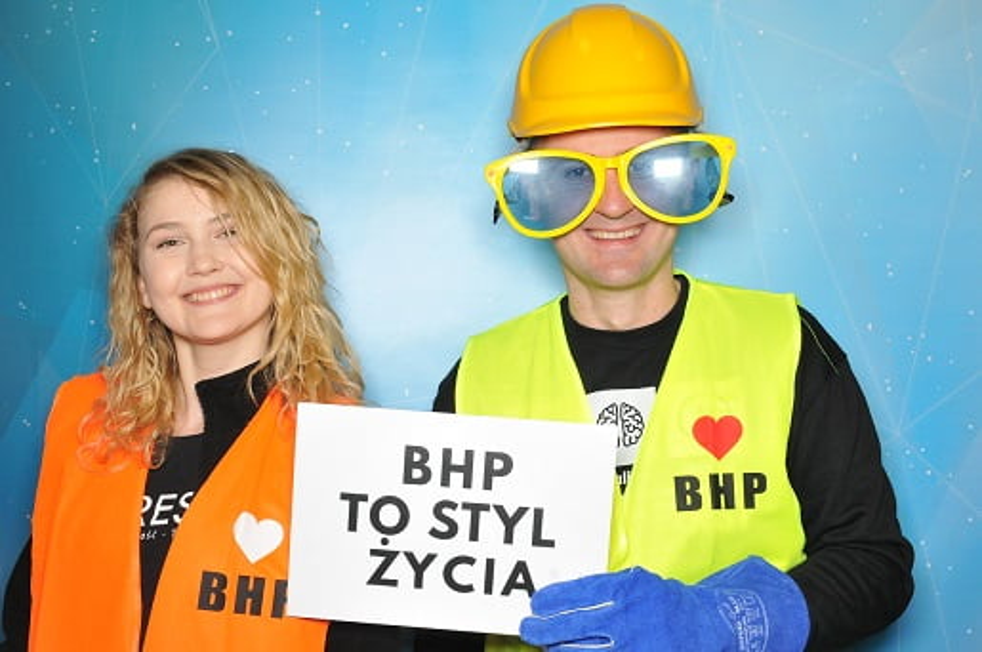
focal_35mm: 48
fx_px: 1308
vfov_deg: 28.0
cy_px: 326
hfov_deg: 41.2
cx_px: 491
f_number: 10
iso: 1000
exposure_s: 1/160
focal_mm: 32
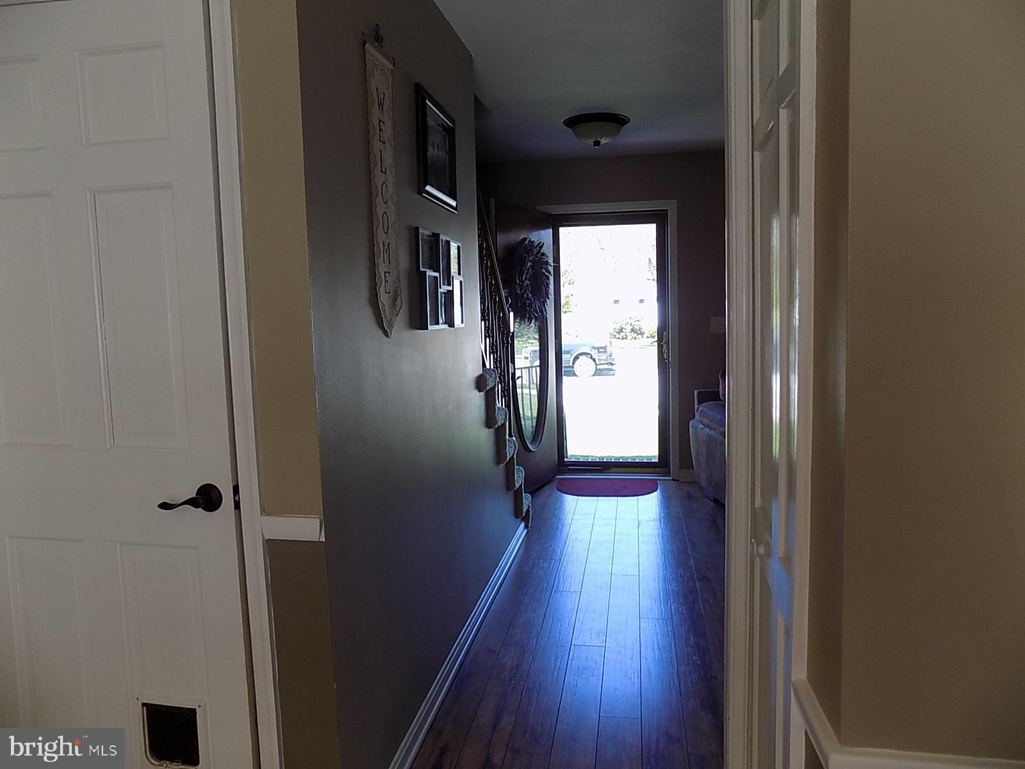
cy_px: 384
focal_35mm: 23
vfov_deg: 58.9
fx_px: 681
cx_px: 512
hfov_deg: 73.9
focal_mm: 4
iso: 80
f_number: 3.1
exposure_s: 1/60
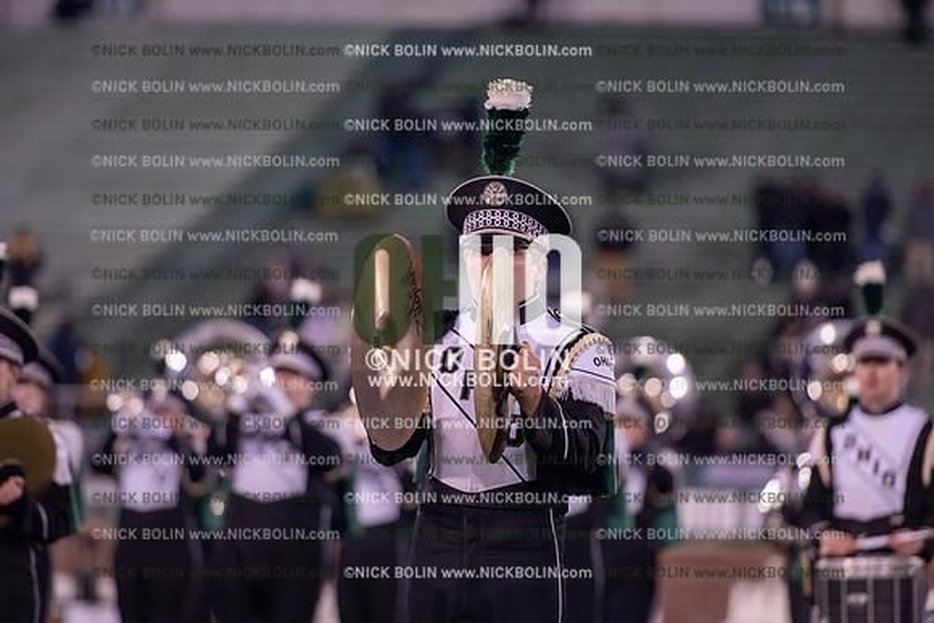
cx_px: 467
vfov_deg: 6.9
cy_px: 312
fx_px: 5190
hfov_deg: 10.3
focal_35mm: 200
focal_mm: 200
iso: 2500
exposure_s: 1/1250
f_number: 2.8
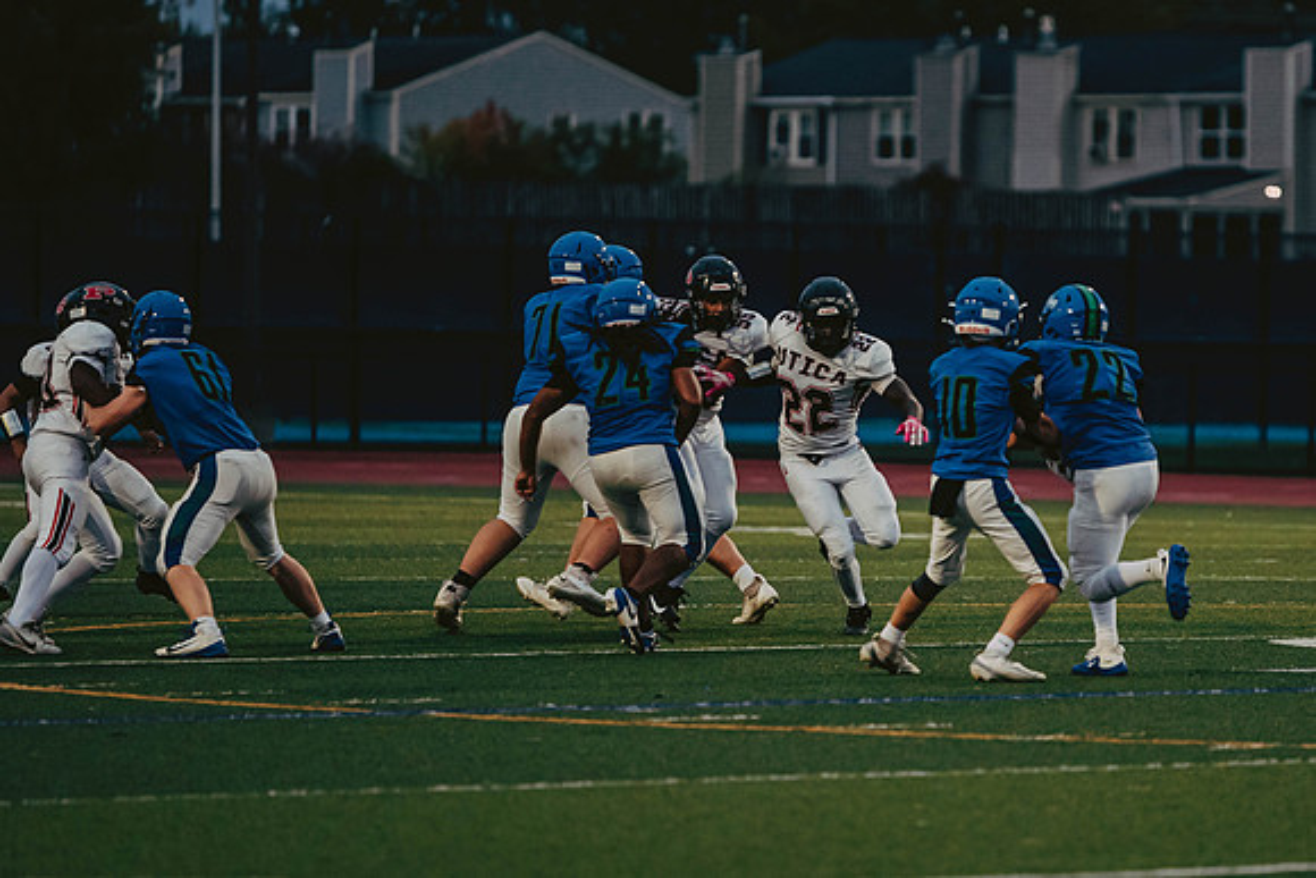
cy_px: 439
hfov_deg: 6.9
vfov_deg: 4.6
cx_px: 978
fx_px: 10867
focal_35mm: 297
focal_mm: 200
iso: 2000
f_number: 2.8
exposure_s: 1/1250
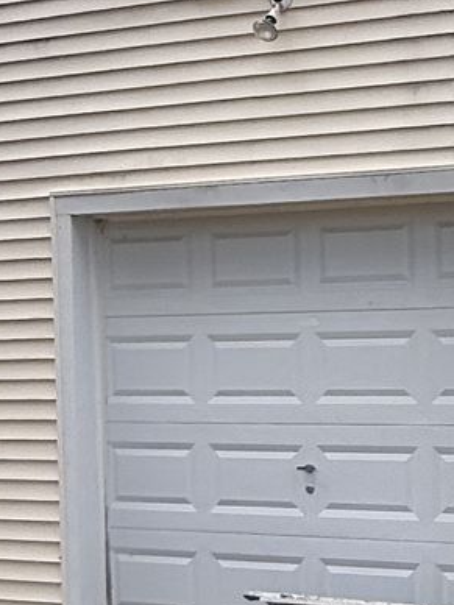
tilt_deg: +2.1
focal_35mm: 77
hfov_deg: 18.6
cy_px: 305
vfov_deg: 25.3
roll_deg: +2.1
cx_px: 457
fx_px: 1347
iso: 64
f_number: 2.2
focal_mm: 2.22
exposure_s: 1/1848
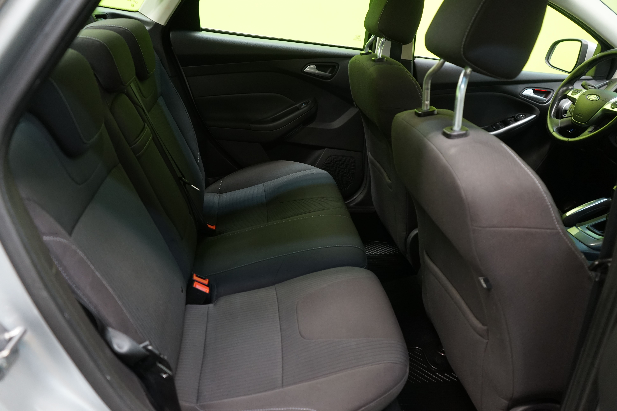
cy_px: 206
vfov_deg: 46.4
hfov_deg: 65.5
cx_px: 308
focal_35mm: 28
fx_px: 480
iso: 1000
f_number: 3.5
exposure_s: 1/30
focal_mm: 28
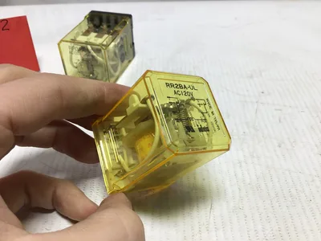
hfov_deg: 58.4
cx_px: 160
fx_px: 287
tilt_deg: -40.8
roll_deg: -0.1
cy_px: 120
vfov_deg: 45.4
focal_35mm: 31
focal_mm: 3.3
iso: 32
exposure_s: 1/120
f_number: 2.4
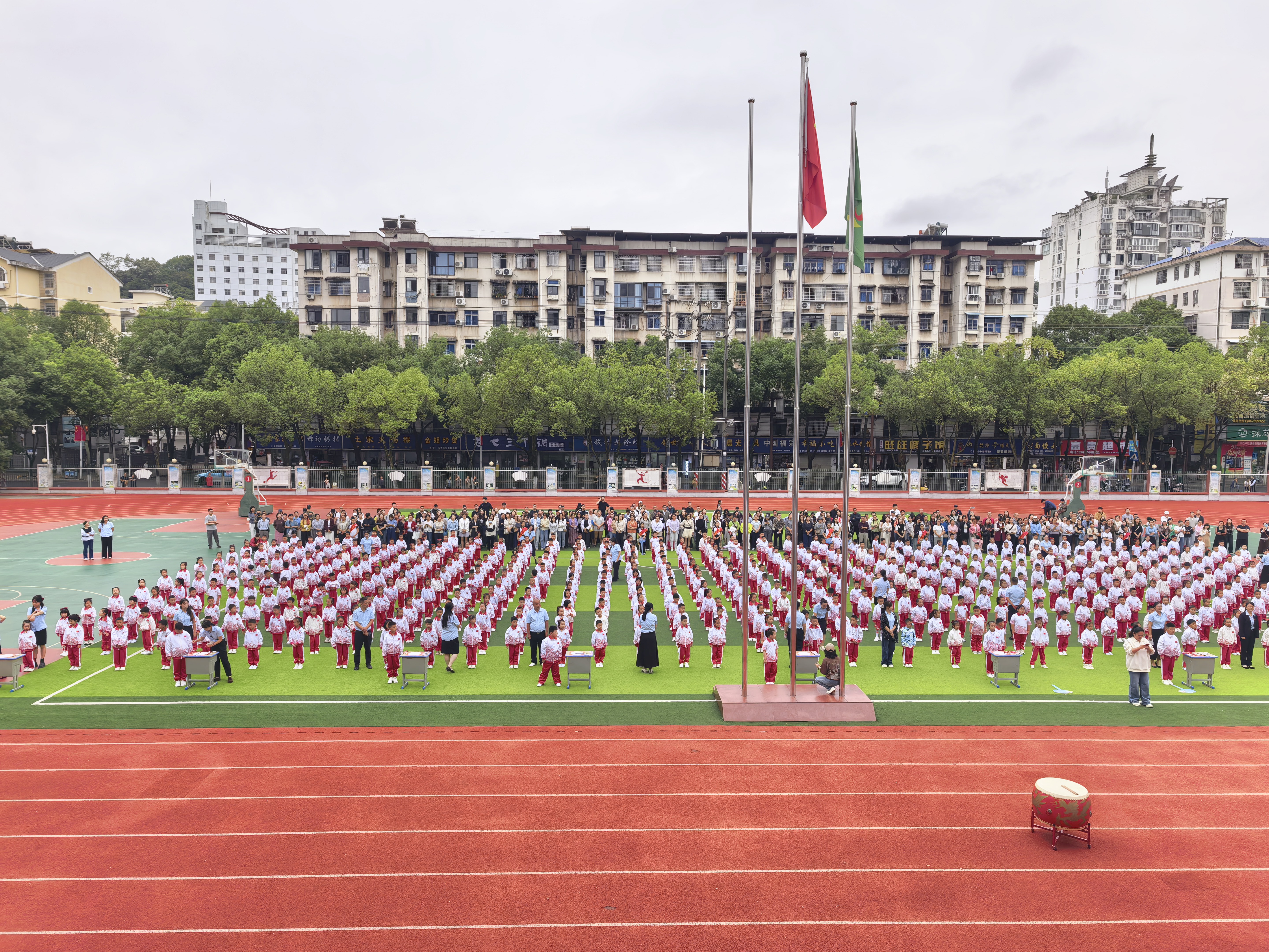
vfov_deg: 56.8
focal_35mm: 24
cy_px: 476
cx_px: 634
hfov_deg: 71.6
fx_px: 880
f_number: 2
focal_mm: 8.5
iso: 50
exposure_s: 1/549
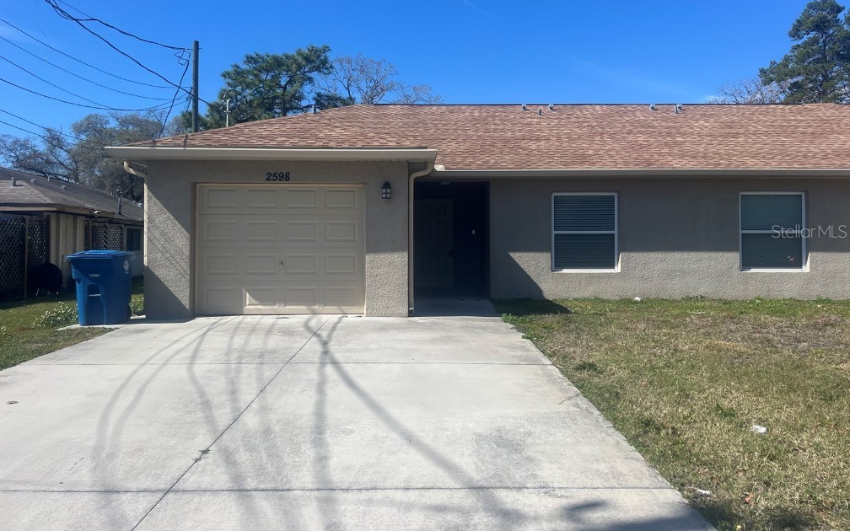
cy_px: 231
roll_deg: -0.1
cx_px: 419
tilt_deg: +0.9
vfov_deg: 44.4
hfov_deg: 66.5
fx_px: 649
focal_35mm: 28
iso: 50
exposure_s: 1/4831
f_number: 1.5
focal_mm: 5.7
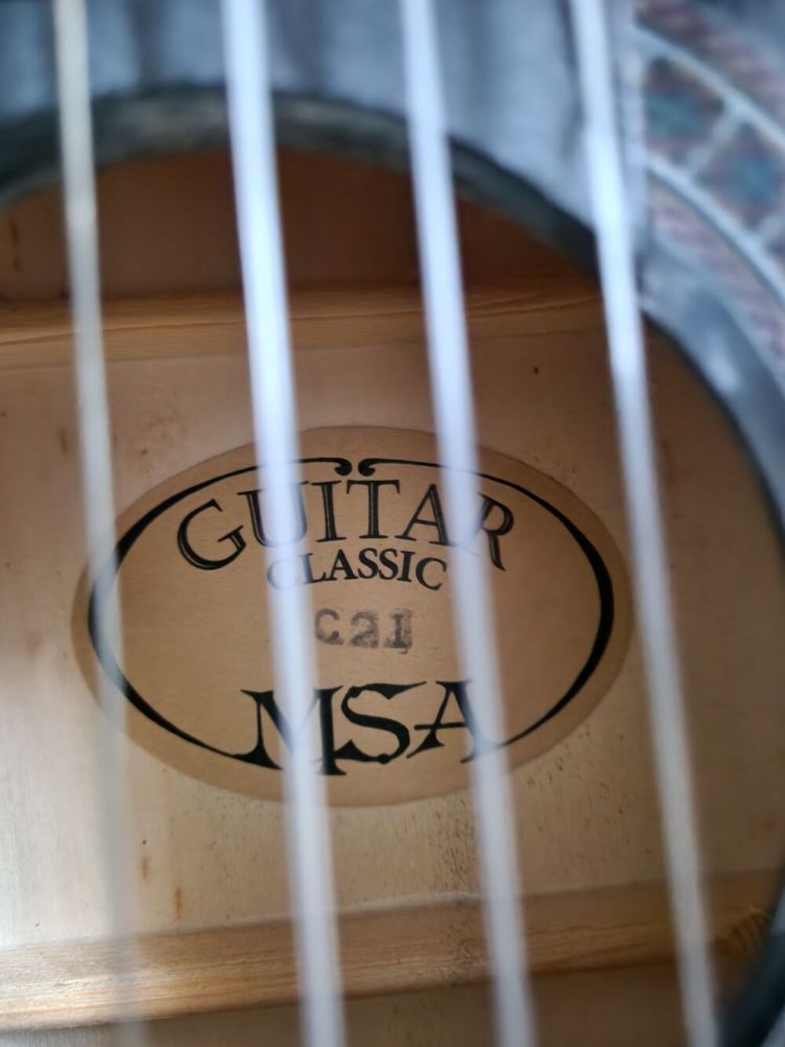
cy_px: 524
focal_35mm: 23
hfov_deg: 58.9
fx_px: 695
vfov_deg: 73.9
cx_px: 392
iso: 1250
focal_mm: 5.4
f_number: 1.8
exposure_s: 1/13
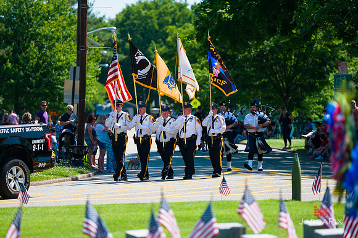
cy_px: 119
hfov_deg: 11.4
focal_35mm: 180
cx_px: 179
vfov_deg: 7.6
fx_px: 1789
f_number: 3.2
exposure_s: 1/2000
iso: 200
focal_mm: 180
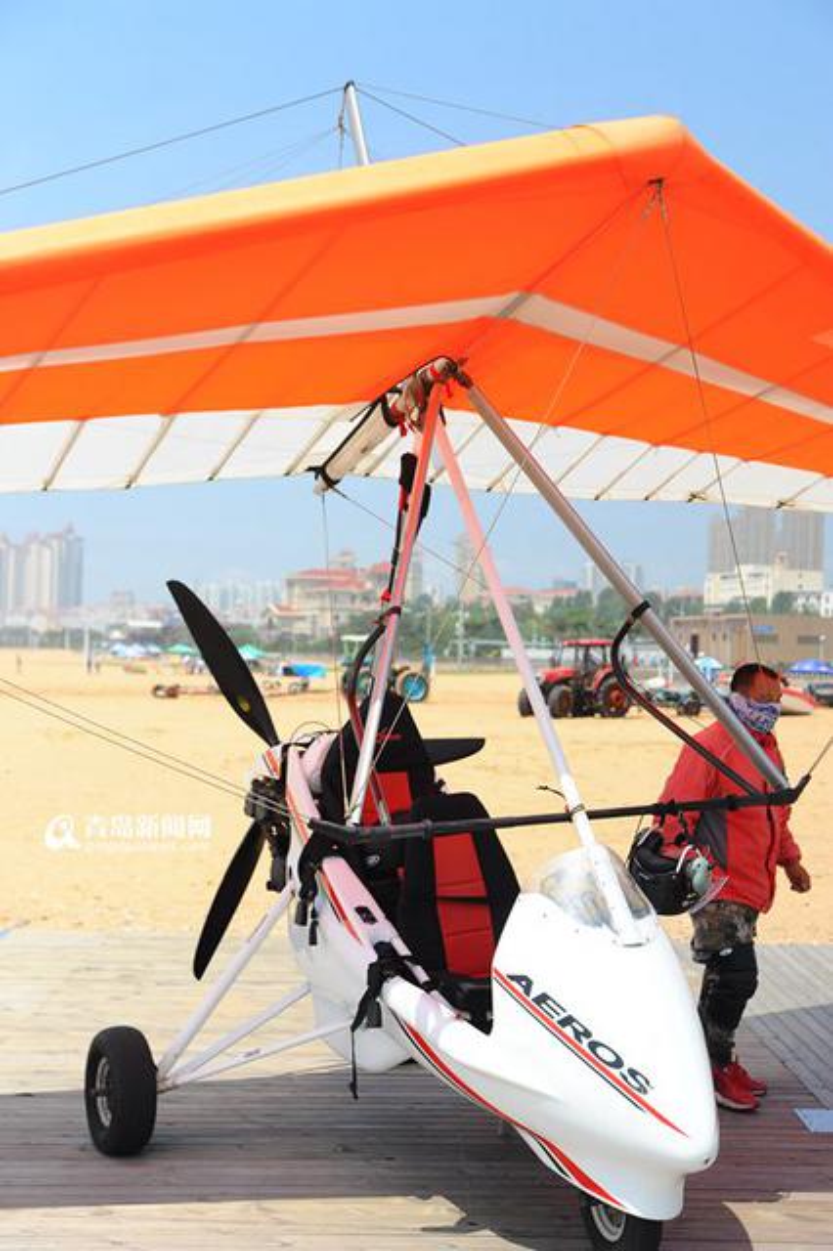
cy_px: 626
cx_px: 416
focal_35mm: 52
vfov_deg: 38.2
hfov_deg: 26.0
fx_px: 1807
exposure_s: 1/800
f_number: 4.5
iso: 200
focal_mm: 52
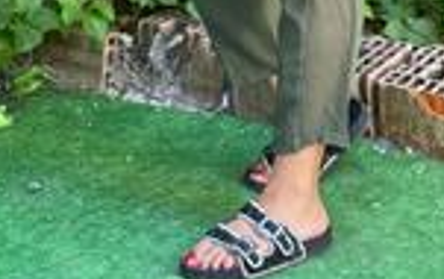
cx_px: 347
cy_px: -301
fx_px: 1685
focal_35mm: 139
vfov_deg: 8.9
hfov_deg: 14.9
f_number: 1.78
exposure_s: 1/121
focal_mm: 6.76
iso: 64
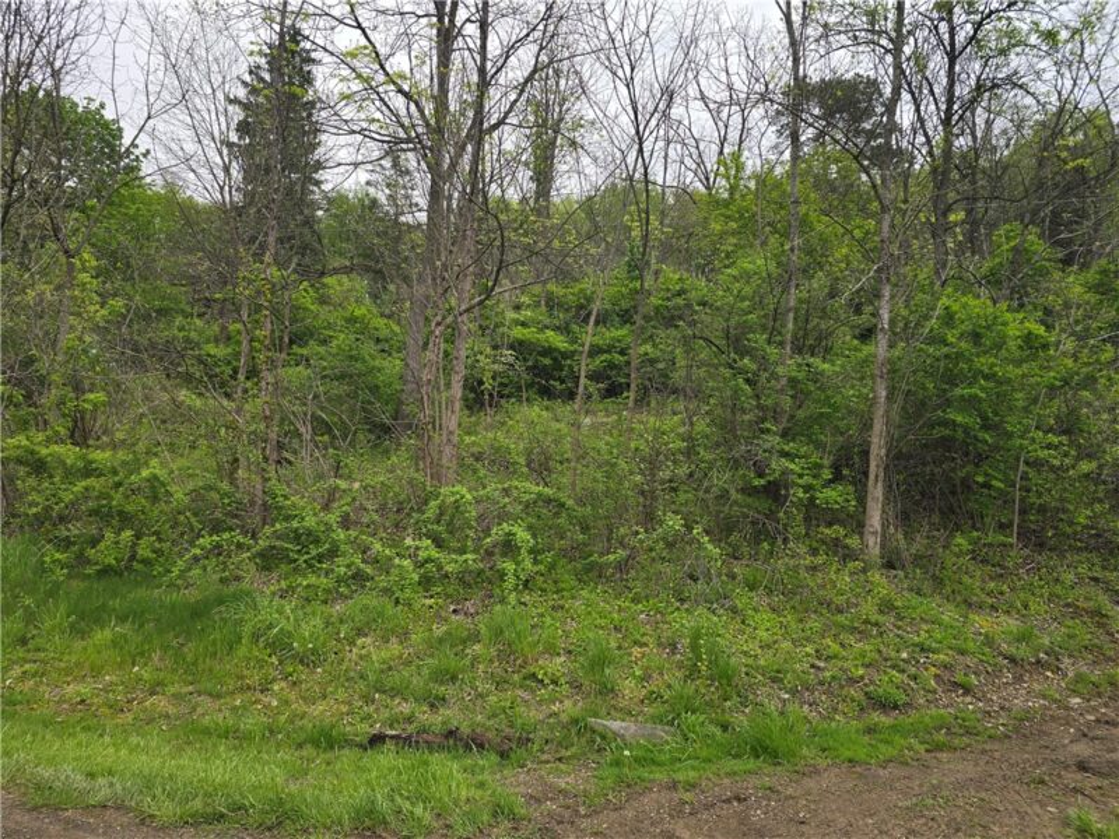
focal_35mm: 23
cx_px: 560
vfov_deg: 58.9
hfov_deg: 73.9
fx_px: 744
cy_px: 420
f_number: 1.7
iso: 12
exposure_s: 1/187
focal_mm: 6.3
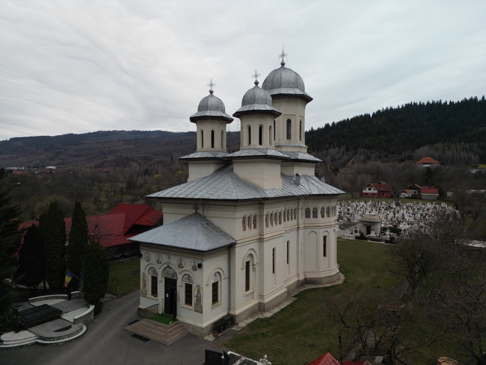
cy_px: 182
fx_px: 337
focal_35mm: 24
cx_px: 243
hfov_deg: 71.6
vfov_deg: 56.8
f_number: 1.7
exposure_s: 1/1000
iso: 100
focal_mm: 6.72
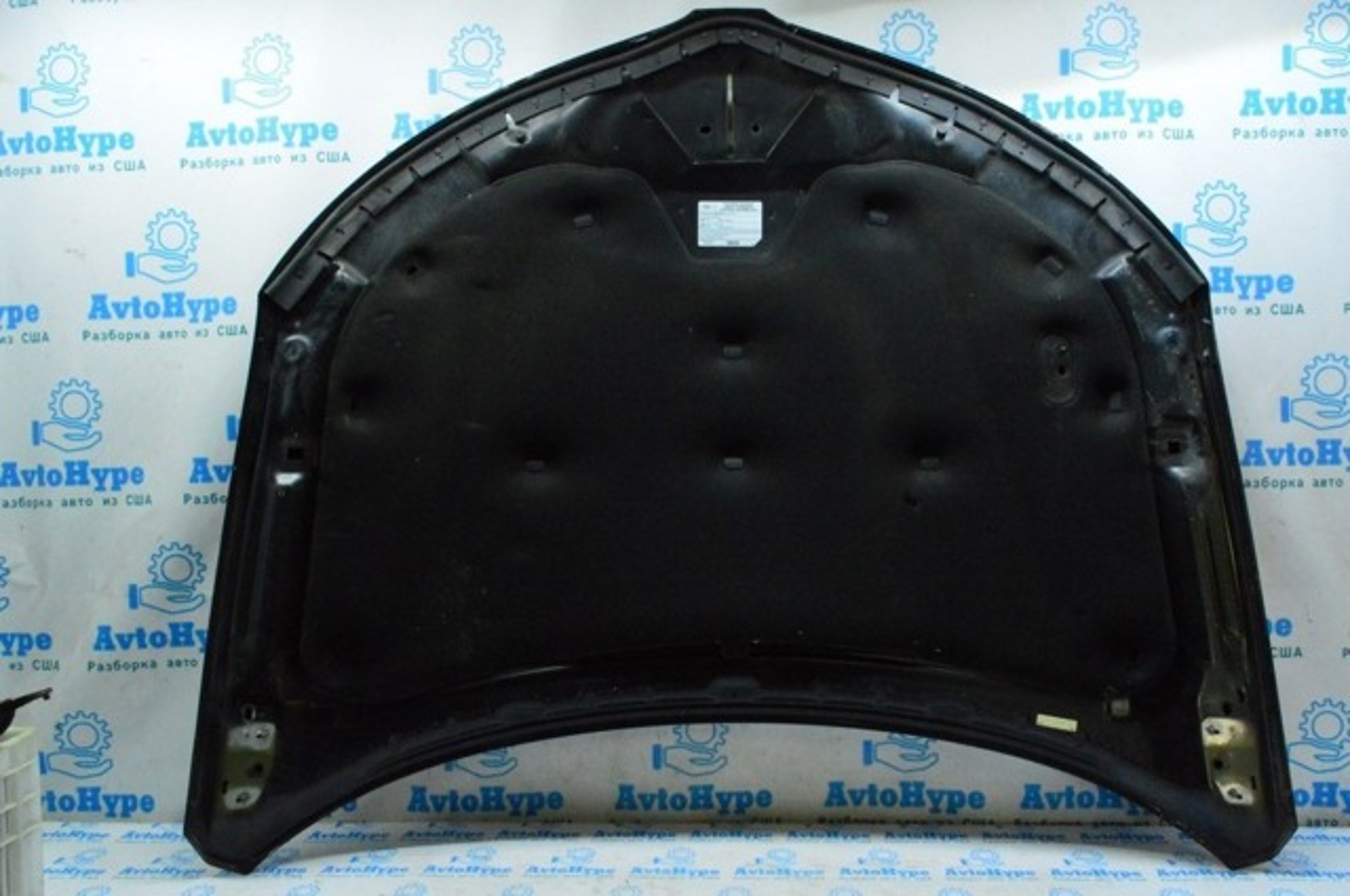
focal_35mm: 27
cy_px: 448
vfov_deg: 47.8
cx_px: 675
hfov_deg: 67.4
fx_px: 1011
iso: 6400
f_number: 22
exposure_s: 1/30
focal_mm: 18
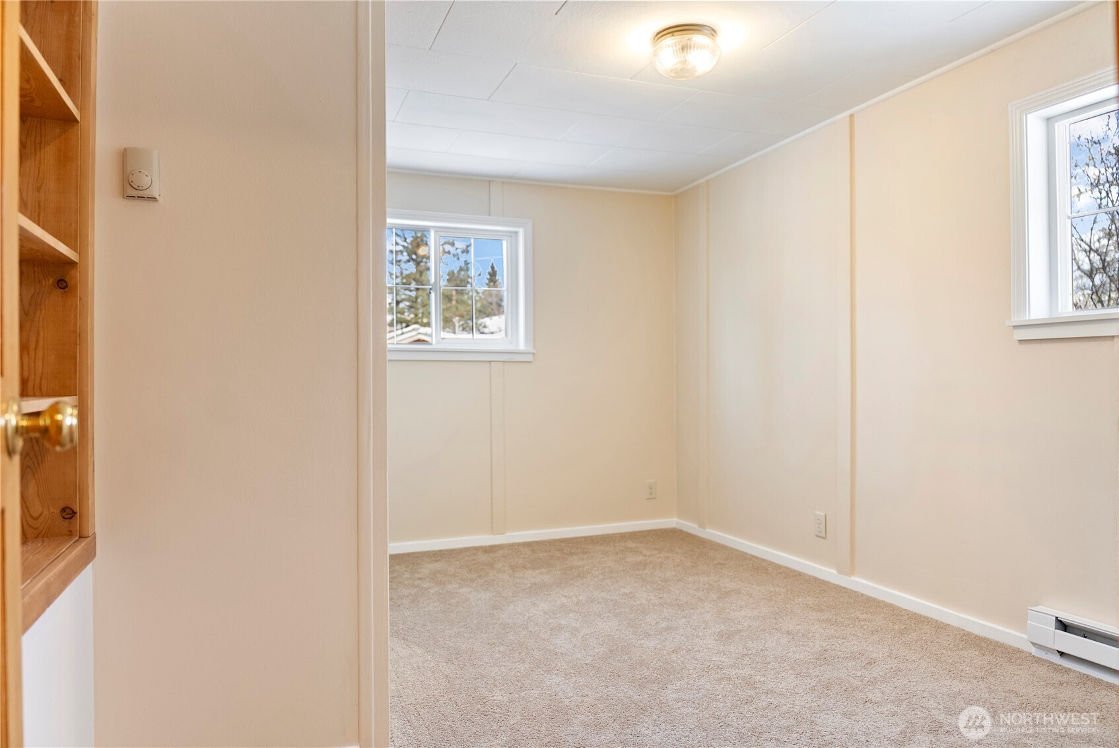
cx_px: 560
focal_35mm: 24
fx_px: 746
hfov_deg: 73.7
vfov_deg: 53.2
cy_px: 374
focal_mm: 24
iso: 320
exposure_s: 1/60
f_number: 2.8
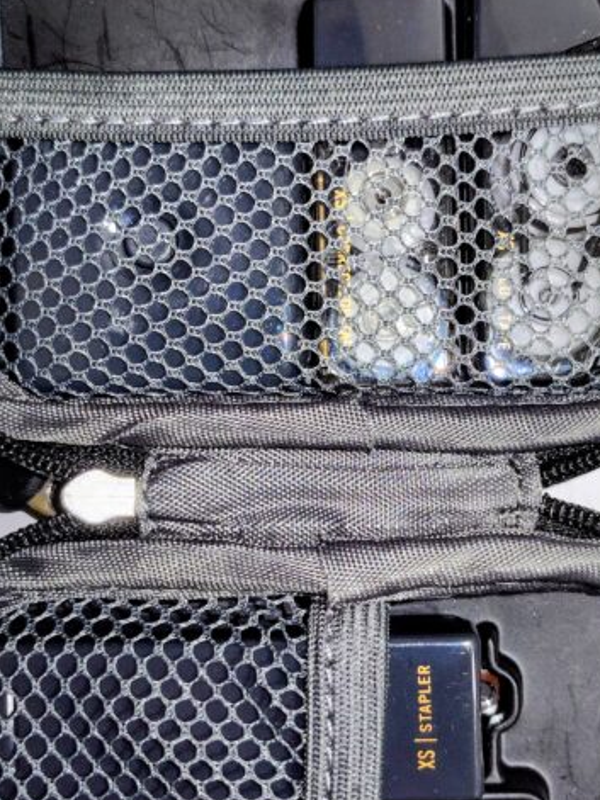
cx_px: 352
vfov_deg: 38.2
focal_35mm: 50
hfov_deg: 29.0
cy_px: 414
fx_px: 1156
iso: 319
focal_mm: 5.6
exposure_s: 1/50
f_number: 1.9
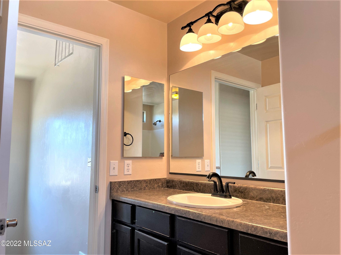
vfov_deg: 53.1
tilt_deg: +6.5
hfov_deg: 67.3
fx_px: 256
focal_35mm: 26
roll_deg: +2.8
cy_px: 128
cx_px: 170
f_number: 1.6
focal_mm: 4.2
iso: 80
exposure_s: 1/120
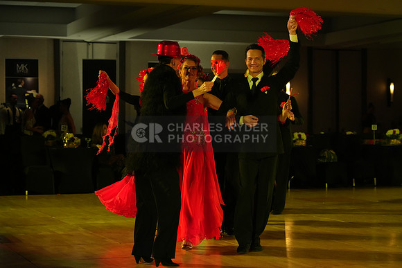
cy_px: 134
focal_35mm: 88
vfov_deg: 15.5
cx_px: 201
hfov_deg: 23.1
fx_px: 983
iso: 4000
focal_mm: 88
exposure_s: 1/400
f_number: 4.5
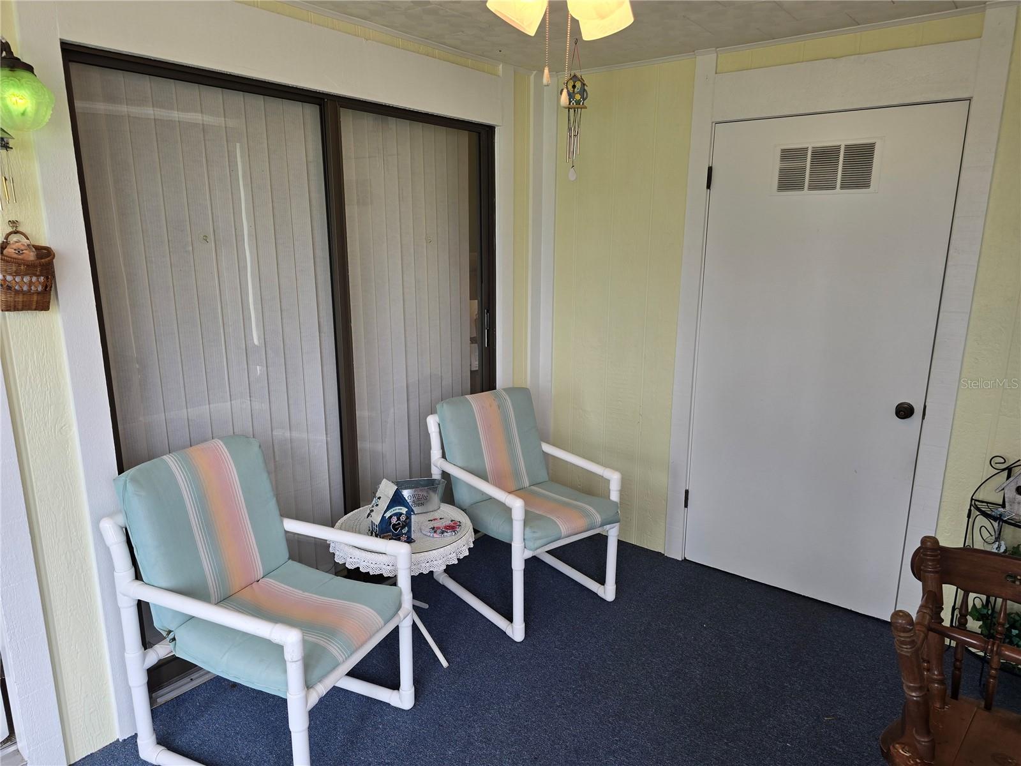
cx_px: 510
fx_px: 678
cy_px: 383
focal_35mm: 23
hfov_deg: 73.9
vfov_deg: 58.9
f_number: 1.7
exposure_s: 1/120
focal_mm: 6.3
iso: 40
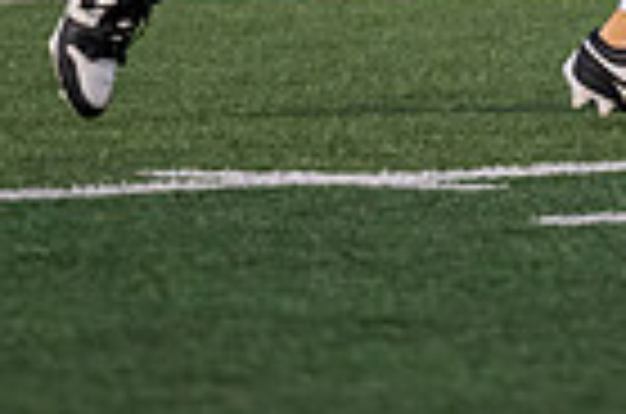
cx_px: 724
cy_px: -465
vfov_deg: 1.2
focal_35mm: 1107
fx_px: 19205
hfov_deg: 1.9
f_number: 2.8
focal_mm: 200
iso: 2000
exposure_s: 1/1250
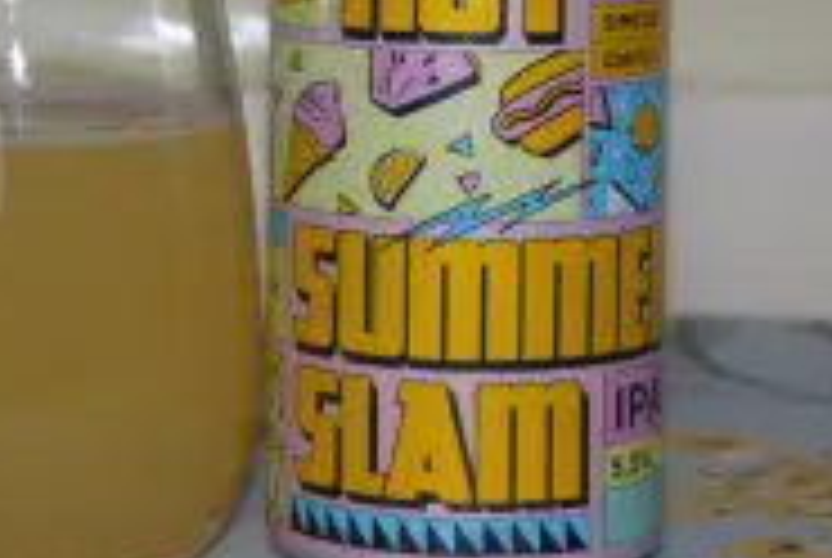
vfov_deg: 9.2
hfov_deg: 13.7
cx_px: 265
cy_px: 92
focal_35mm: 149
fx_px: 3449
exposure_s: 1/60
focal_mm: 46
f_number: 5.3
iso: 360
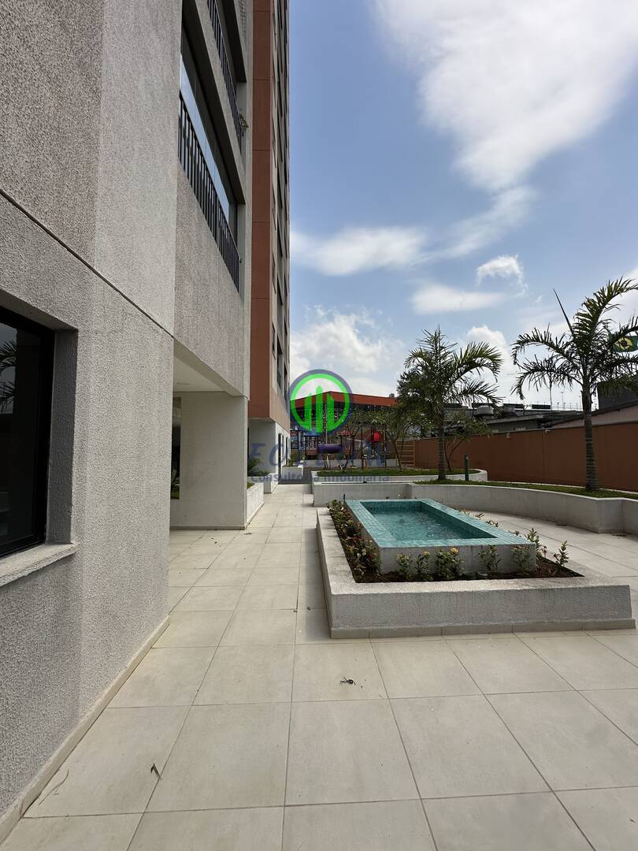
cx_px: 319
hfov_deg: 85.7
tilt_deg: +4.2
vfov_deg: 102.1
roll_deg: +0.0
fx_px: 344
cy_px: 426
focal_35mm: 14
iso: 50
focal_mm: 2.22
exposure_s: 1/2747
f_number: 2.2
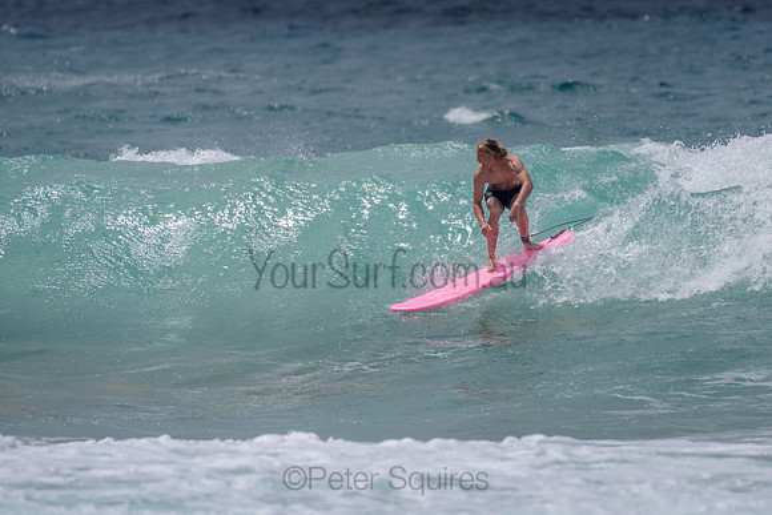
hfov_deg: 3.4
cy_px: 202
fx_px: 13175
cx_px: 464
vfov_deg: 2.2
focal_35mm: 614
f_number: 5.6
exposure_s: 1/2000
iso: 72
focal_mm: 500
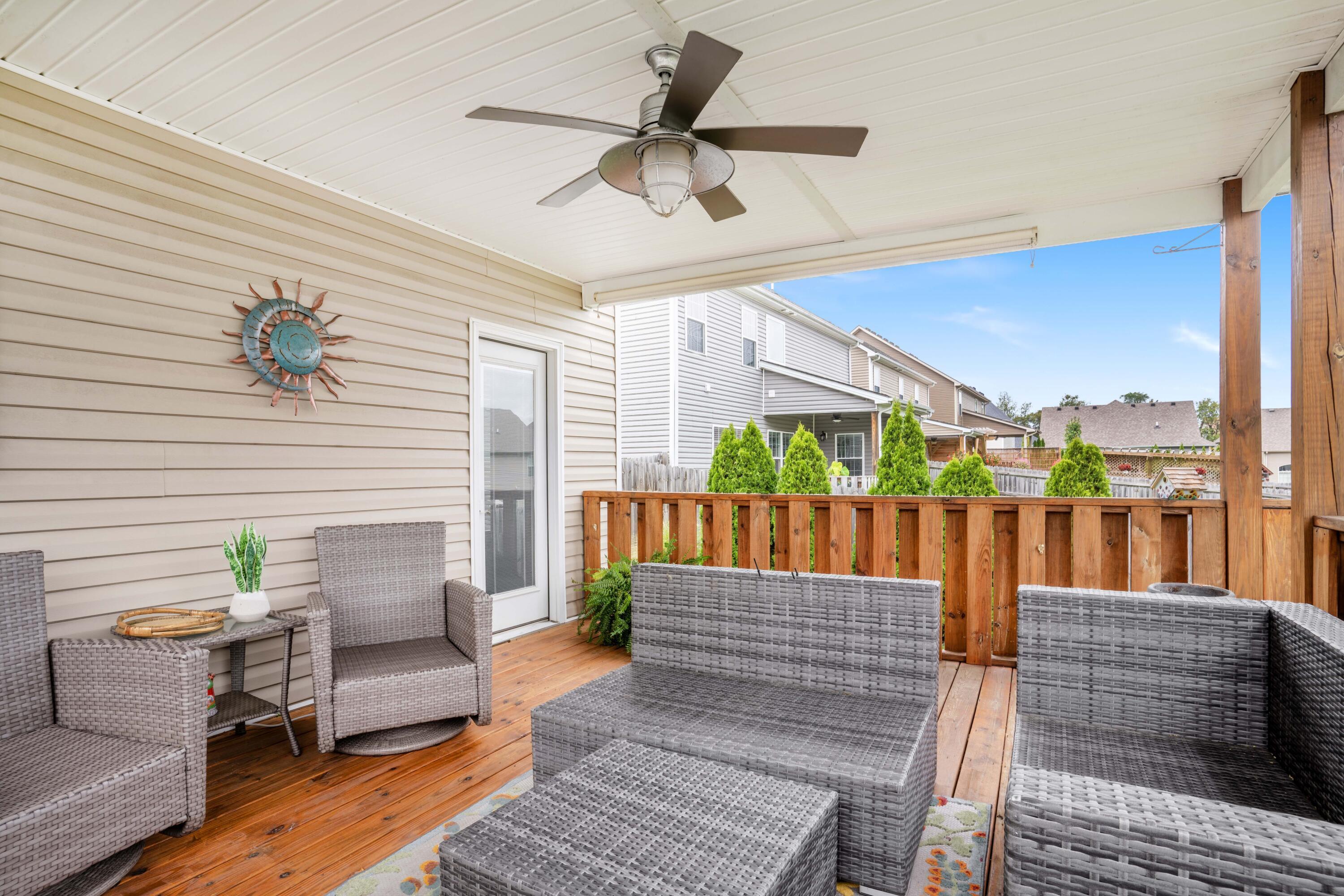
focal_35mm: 17
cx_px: 672
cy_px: 448
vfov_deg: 70.5
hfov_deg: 93.3
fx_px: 635
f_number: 10
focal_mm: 17
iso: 100
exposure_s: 1/60
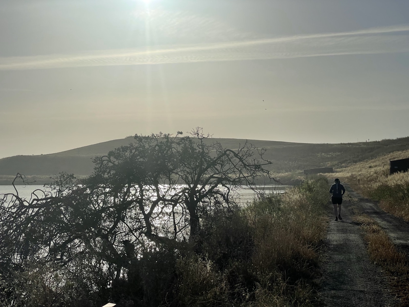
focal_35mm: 52
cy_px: 154
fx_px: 614
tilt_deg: +2.2
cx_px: 204
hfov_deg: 36.8
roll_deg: +0.4
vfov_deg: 28.0
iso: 40
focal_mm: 6
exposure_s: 1/23810
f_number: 2
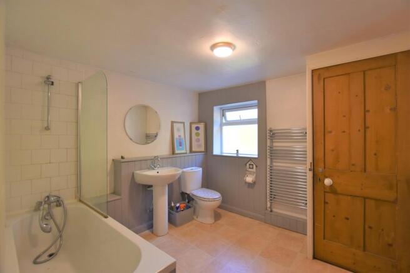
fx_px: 171
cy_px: 136
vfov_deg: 77.4
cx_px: 205
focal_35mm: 15
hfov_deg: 100.4
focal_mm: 10
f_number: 4.5
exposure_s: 1/80
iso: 400
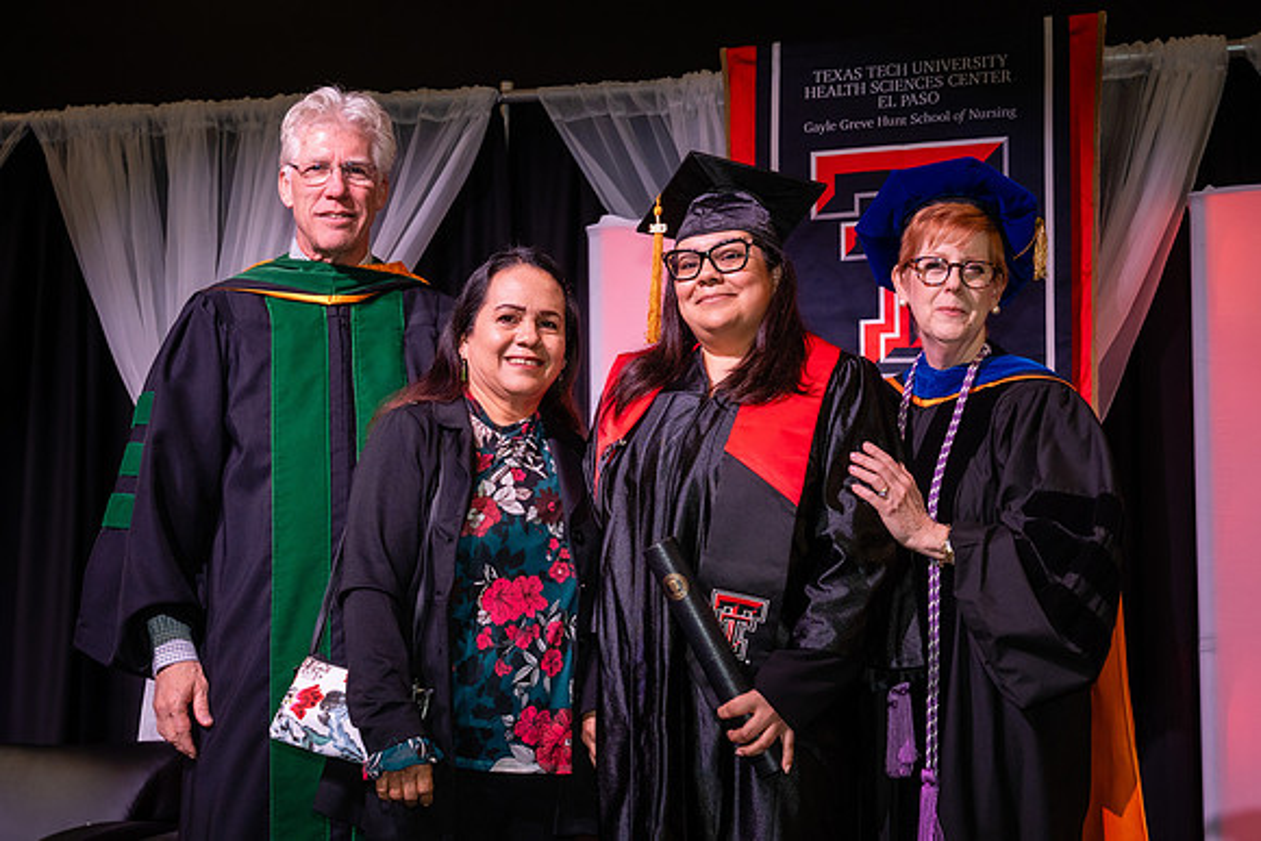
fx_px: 2393
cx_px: 679
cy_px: 440
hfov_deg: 29.5
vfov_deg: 19.9
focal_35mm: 68
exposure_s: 1/160
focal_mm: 52
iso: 1250
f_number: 5.6
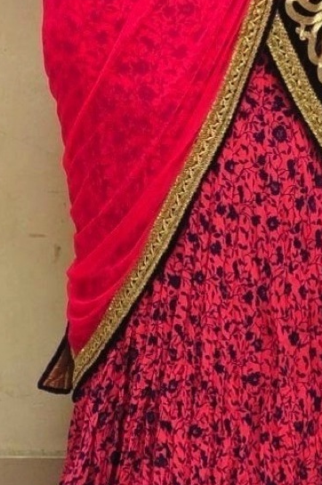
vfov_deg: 13.5
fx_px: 2004
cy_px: -41
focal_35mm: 149
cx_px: 212
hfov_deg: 9.2
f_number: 7.1
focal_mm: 30
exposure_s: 1/125
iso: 1600
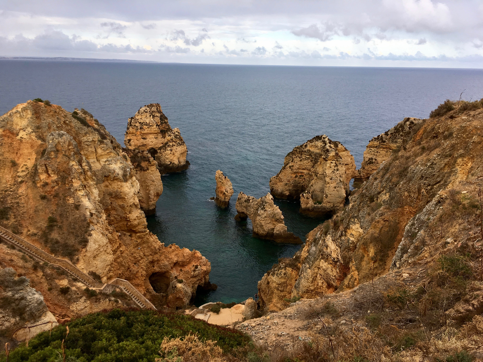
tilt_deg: -17.3
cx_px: 242
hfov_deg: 61.7
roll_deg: -0.9
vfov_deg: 48.2
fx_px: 405
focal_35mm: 29
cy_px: 181
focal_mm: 4.15
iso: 25
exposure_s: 1/430
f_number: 2.2
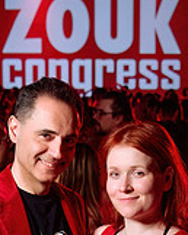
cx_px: 103
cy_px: 227
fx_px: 813
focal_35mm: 117
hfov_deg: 13.2
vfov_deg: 16.1
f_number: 3.5
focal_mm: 34
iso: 1000
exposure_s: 1/40
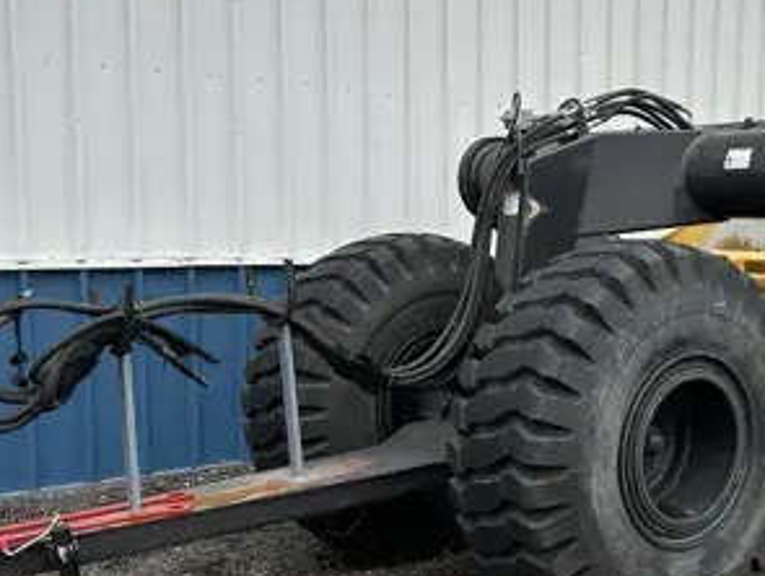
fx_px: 1151
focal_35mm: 52
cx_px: 599
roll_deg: -1.0
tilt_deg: -9.7
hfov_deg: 35.7
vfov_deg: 28.0
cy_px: 363
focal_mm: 6.86
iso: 80
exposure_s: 1/1613
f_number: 1.78
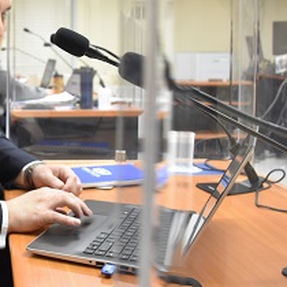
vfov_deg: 28.6
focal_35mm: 59
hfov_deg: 26.7
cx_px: -30
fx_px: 553
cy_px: 70
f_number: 4
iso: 1800
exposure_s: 1/60
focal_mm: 18
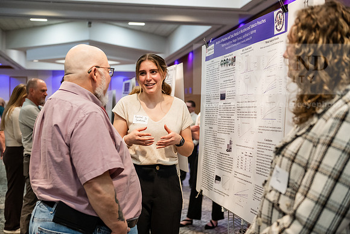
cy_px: 117
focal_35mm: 48
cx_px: 175
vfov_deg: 28.1
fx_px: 467
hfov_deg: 41.1
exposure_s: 1/200
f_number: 3.2
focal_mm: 48
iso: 2000
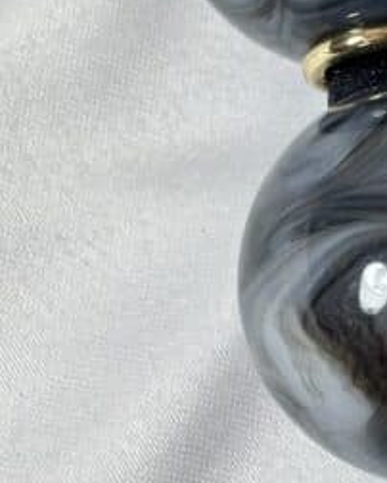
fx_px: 2946
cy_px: 207
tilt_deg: -72.0
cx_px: 490
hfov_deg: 7.4
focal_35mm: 206
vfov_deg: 9.4
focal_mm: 5.96
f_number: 1.6
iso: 32
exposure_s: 1/297
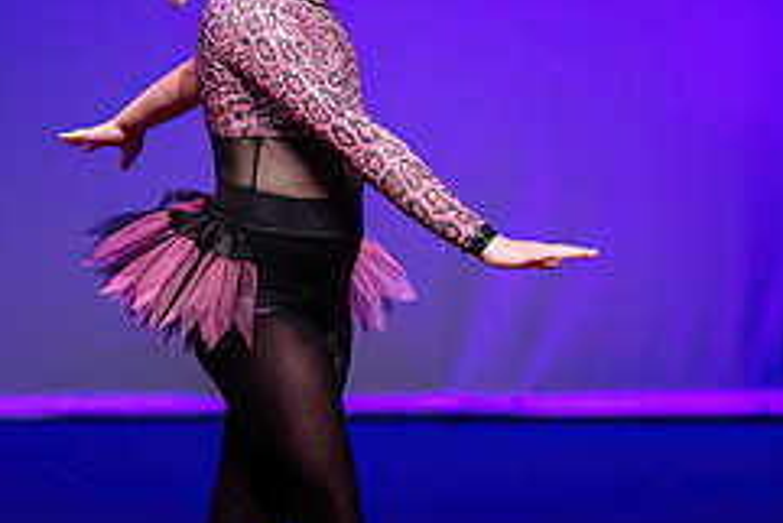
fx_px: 13580
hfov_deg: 3.3
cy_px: 176
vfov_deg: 2.2
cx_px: 186
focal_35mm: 624
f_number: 2.8
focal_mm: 200
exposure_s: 1/500
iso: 1600
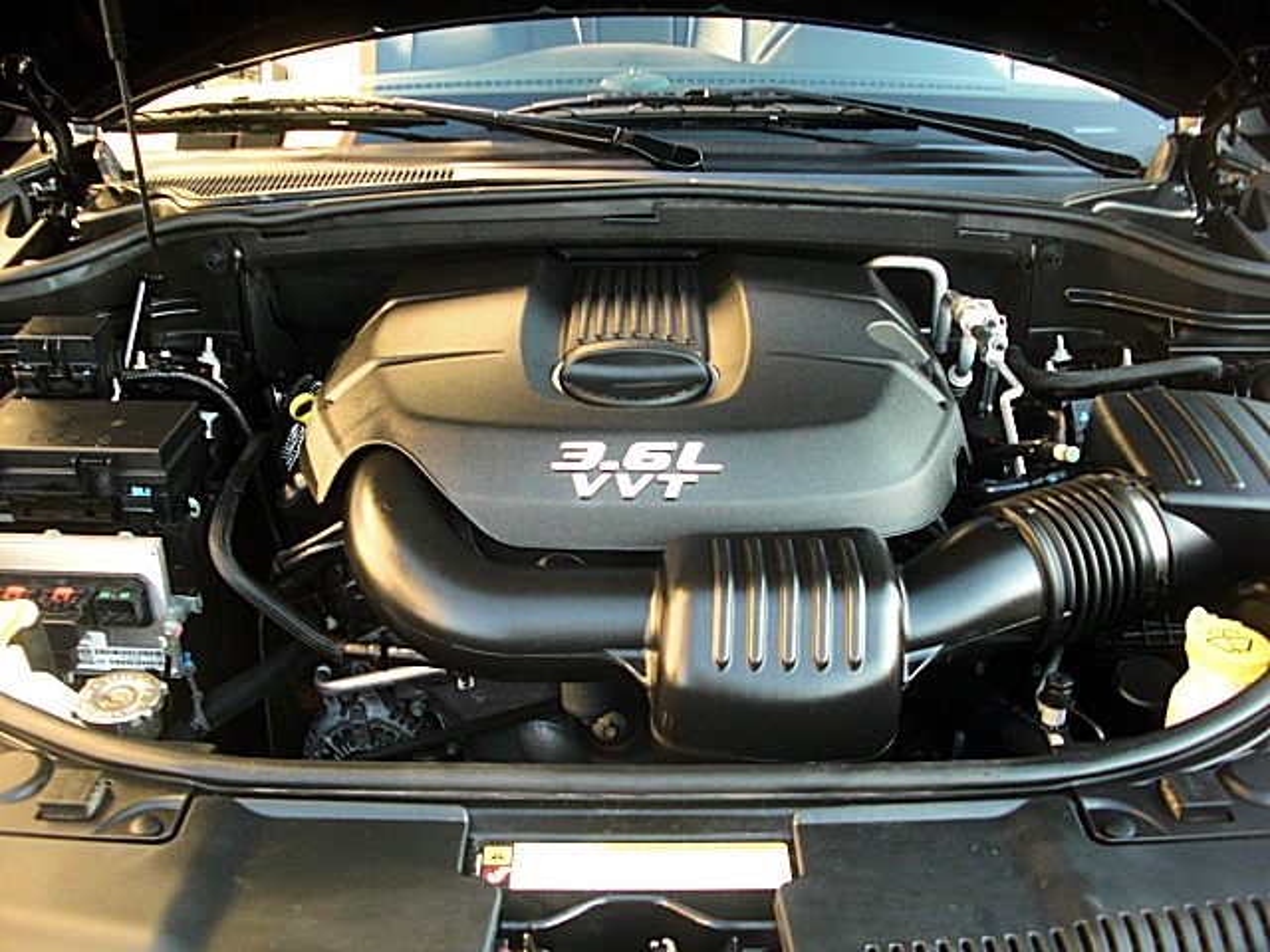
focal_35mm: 36
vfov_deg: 39.7
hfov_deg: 51.4
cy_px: 476
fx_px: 1321
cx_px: 635
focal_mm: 6.3
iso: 200
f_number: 2.8
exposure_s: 1/60
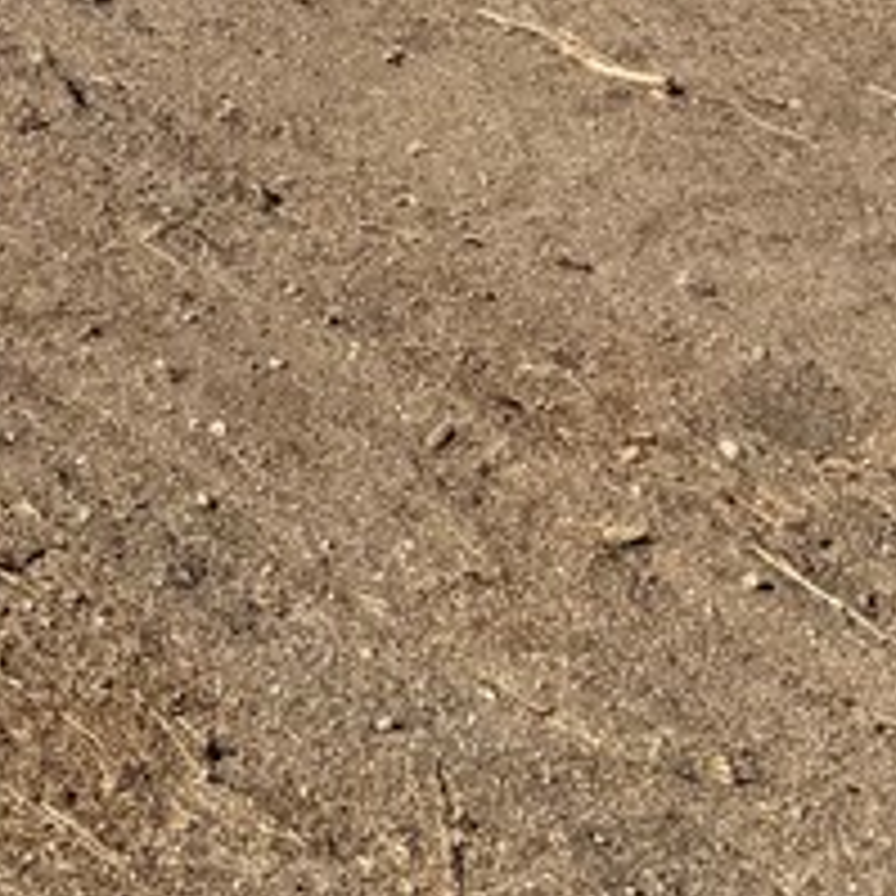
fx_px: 3192
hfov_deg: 14.1
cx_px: -752
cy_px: -1045
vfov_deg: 13.2
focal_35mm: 109
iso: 80
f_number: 1.78
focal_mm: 6.76
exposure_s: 1/5319
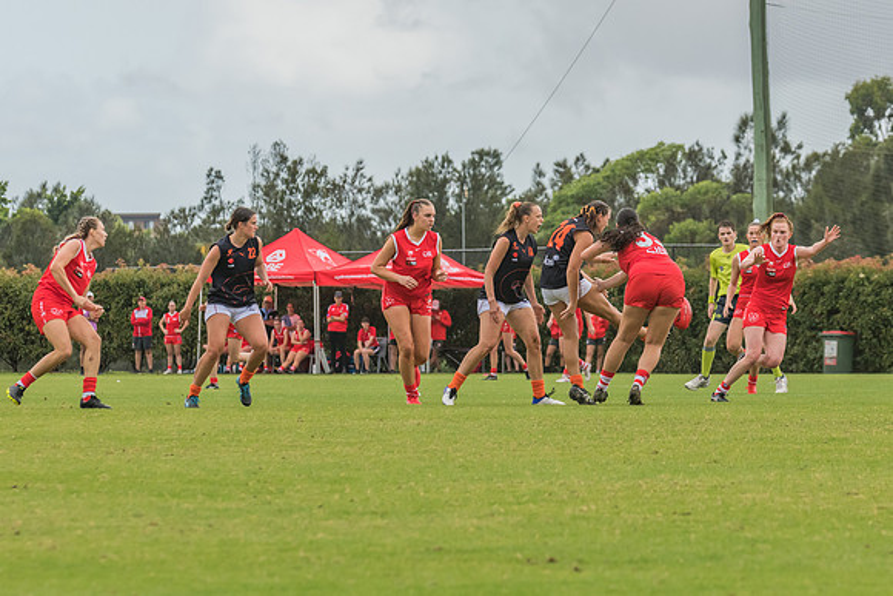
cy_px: 201
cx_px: 553
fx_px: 6922
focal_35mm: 279
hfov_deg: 7.4
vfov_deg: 4.9
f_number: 7.1
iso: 800
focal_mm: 170
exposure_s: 1/1250
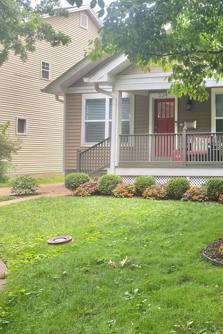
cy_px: 136
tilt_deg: +3.4
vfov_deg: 45.2
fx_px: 399
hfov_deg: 28.9
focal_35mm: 43
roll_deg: -0.4
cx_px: 232
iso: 64
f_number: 1.8
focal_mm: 4.25
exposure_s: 1/121
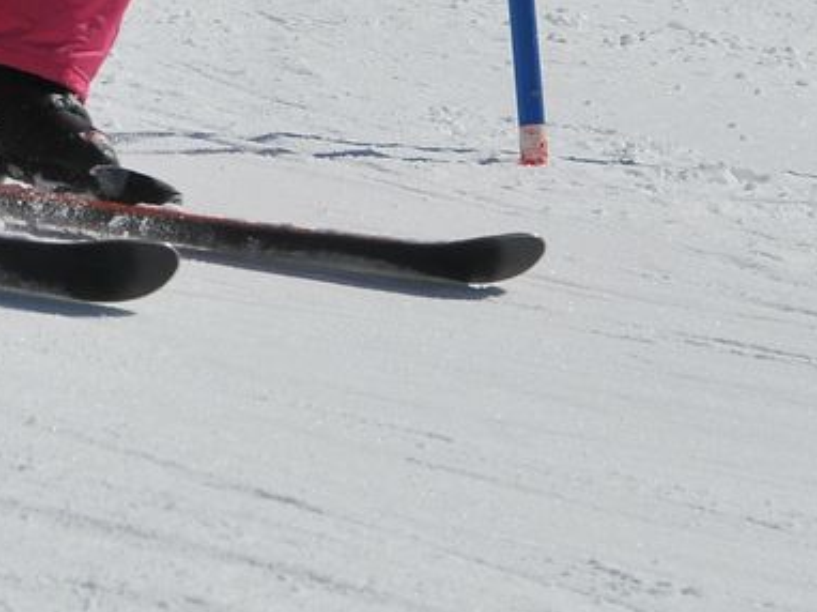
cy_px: -202
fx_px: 14954
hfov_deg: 3.1
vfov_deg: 2.3
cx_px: 261
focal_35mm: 634
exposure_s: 1/1600
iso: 200
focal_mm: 105
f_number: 9
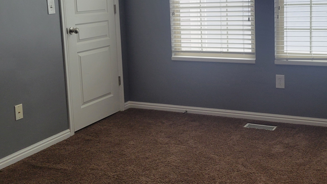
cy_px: 54
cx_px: 195
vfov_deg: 24.2
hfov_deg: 41.9
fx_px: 425
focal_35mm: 49
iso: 200
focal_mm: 5.4
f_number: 1.8
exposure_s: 1/120
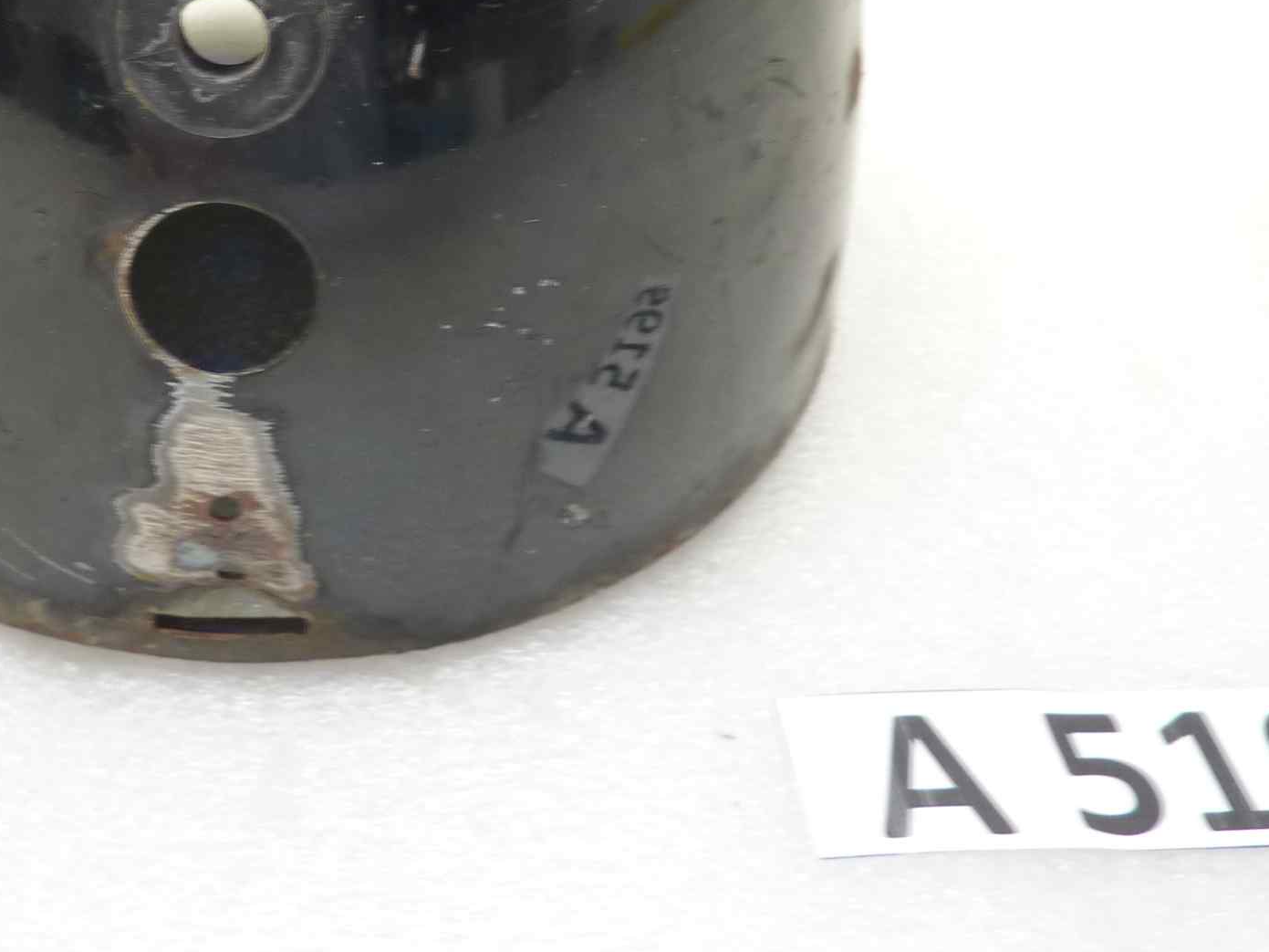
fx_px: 1686
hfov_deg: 40.3
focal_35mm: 46
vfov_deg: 30.0
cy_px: 78
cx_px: 345
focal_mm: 4.1
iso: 125
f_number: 3.3
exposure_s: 1/8
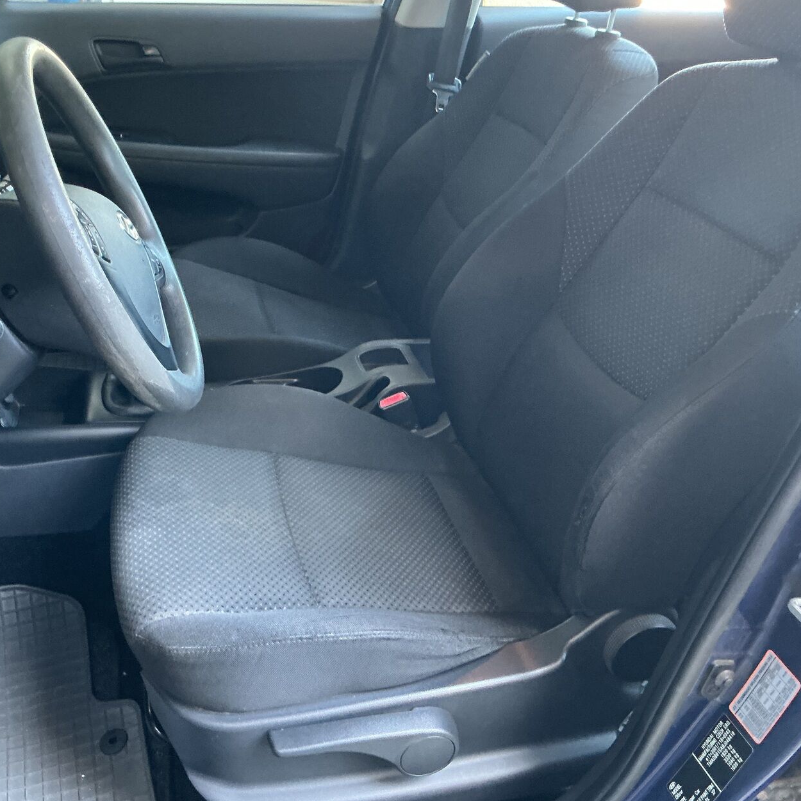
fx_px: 916
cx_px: 384
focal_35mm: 35
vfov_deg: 47.2
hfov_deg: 47.2
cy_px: 406
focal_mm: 3
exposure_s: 1/40
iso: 250
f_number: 1.8
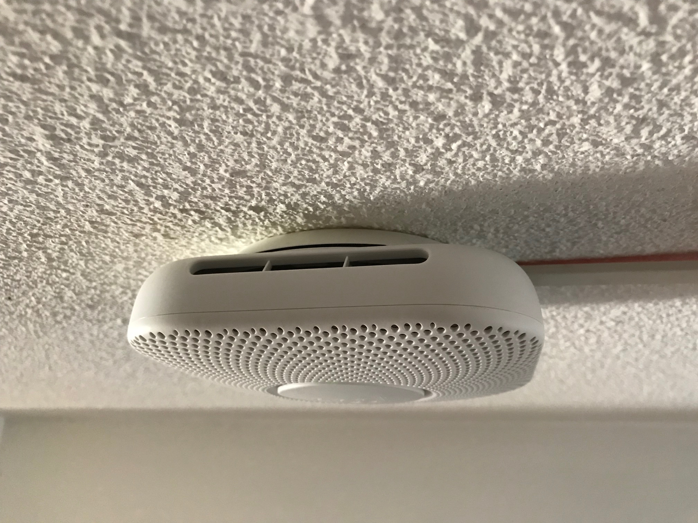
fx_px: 565
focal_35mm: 28
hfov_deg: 63.4
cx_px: 349
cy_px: 262
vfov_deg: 49.7
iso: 100
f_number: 1.8
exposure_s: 1/17
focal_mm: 3.99
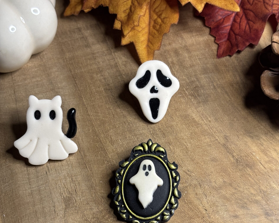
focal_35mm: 68
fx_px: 562
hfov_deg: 27.9
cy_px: 159
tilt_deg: -61.7
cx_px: 139
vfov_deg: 22.3
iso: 160
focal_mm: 5.96
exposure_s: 1/60
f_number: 1.6
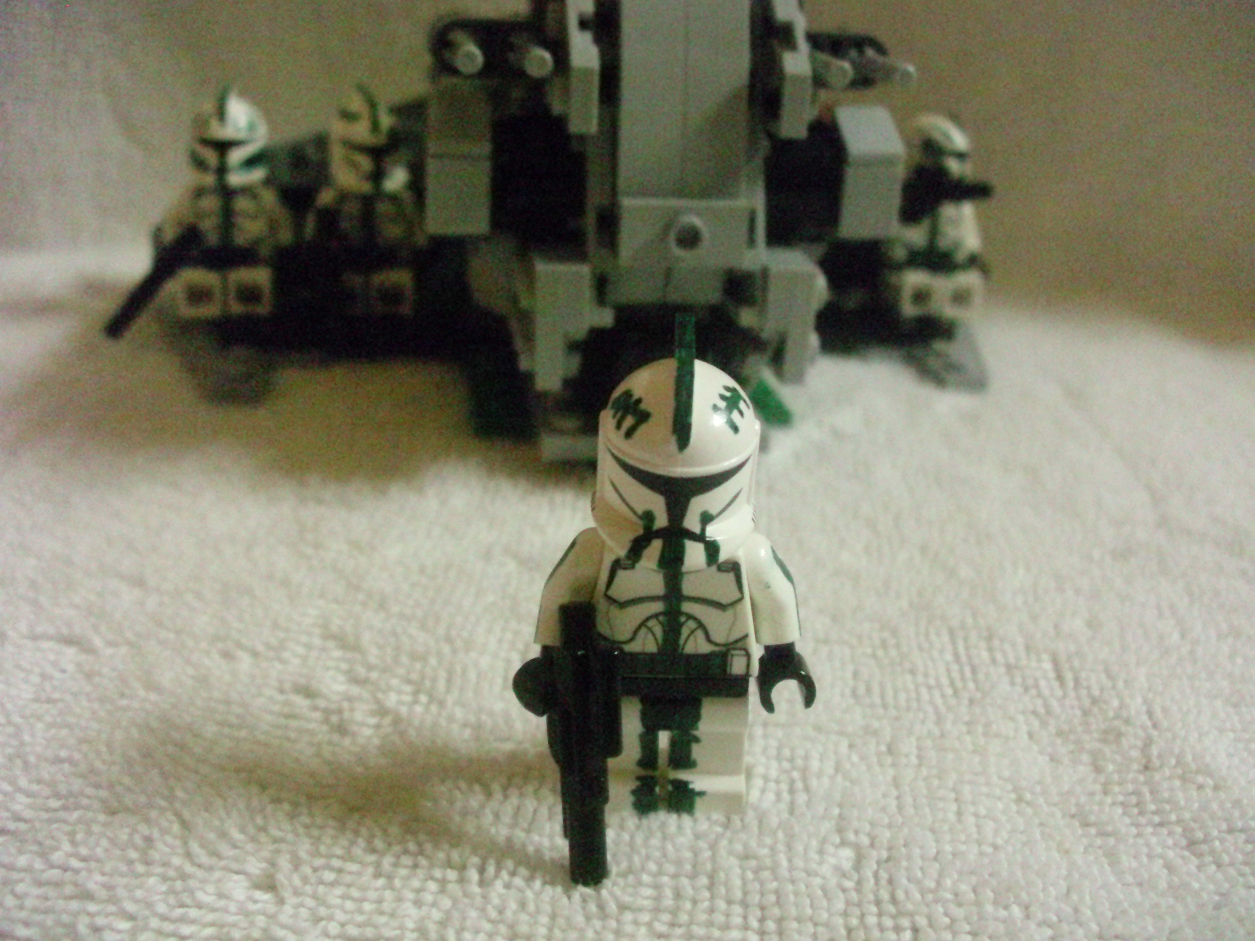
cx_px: 628
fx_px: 1378
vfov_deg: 37.7
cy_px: 470
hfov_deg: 49.0
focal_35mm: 38
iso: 1600
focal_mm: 6.3
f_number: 3.1
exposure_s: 1/26
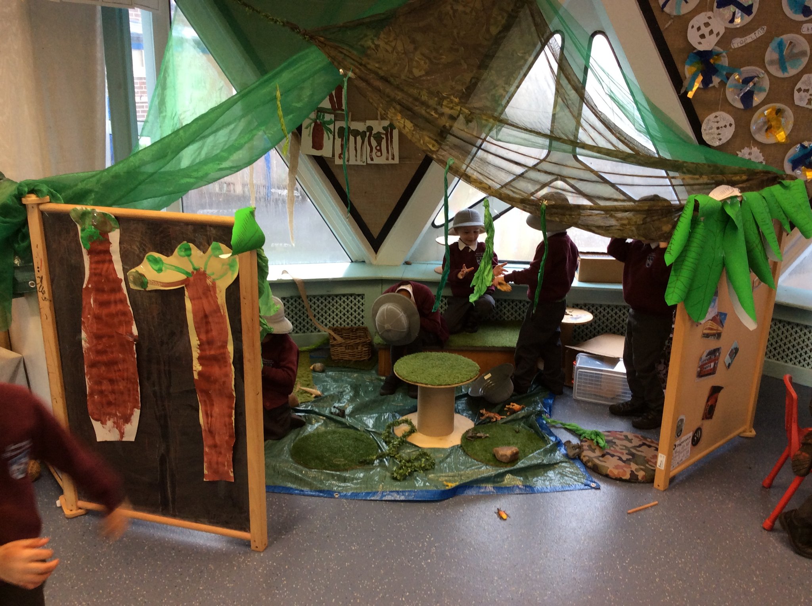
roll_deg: -1.0
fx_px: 750
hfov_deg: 56.9
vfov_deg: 44.1
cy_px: 303
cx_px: 406
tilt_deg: -15.5
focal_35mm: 32
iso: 50
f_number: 2.4
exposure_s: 1/25
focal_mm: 3.3
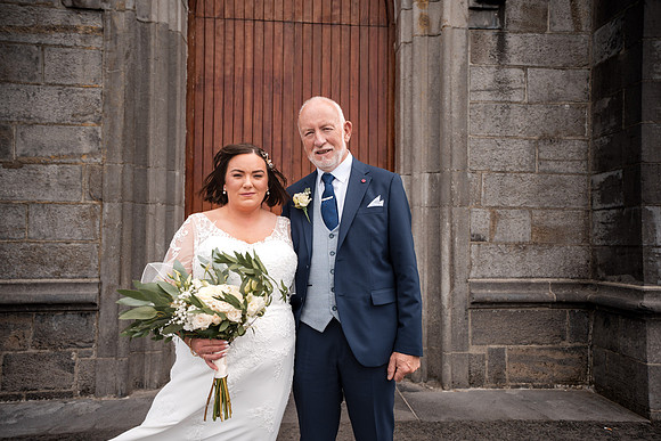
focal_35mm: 28
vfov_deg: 46.4
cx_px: 330
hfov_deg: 65.5
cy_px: 220
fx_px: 514
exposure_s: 1/1000
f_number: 2.8
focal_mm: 28
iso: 160
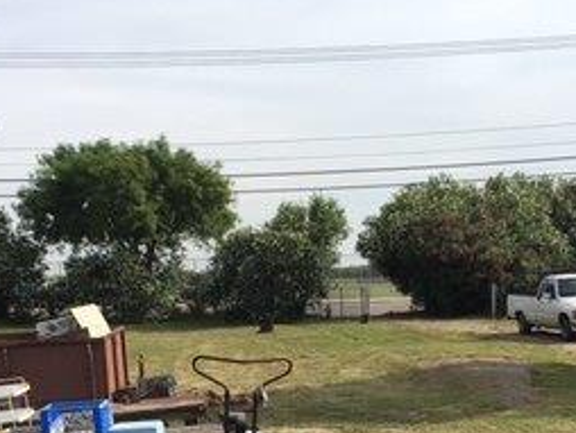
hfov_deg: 26.6
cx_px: 261
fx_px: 1216
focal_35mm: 73
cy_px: 456
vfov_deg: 19.5
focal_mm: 4.15
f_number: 2.2
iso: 25
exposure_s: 1/1709
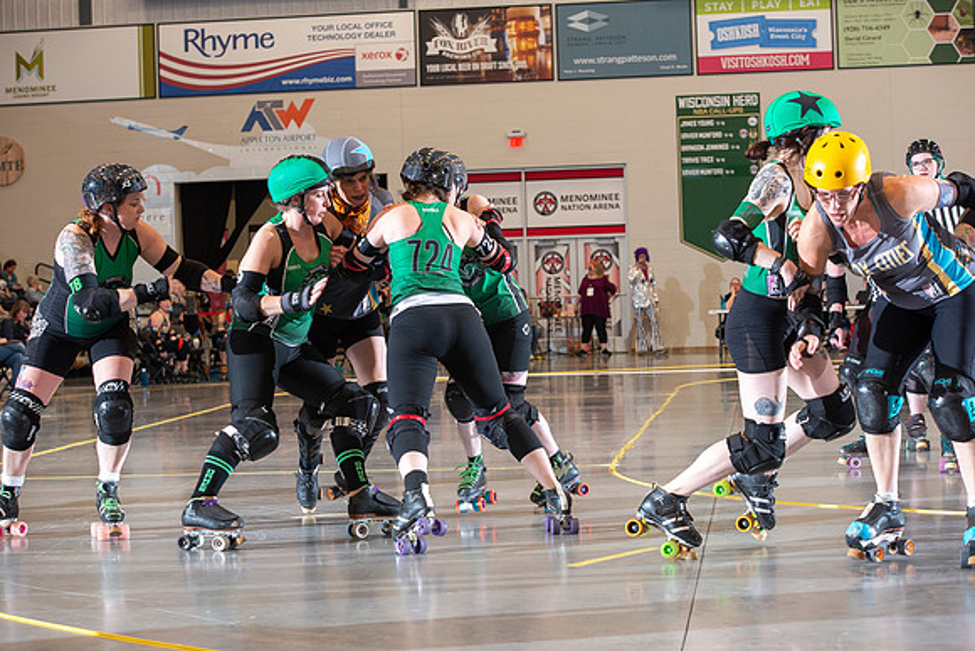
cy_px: 326
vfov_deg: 16.7
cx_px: 488
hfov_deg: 24.8
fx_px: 2221
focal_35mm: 82
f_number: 5.6
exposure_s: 1/160
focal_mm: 82
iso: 640
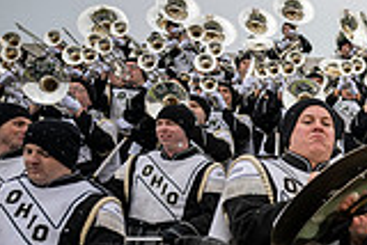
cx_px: 661
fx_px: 888
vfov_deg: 15.4
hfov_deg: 18.4
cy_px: 255
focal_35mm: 87
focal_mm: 24
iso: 160
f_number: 2.8
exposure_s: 1/500
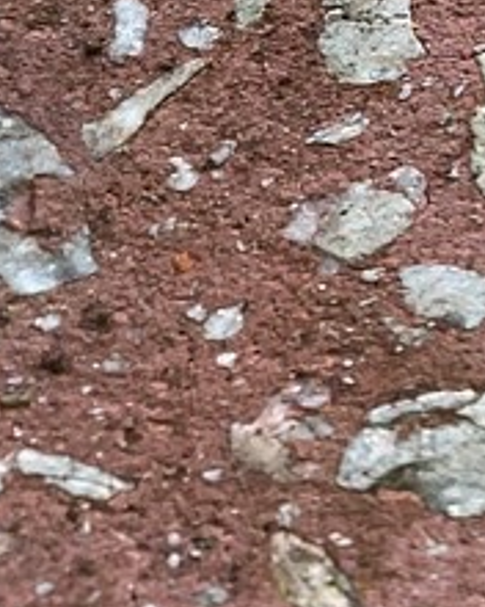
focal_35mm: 160
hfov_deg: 7.7
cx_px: -1221
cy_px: -312
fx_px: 2871
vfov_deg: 11.5
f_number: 1.8
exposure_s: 1/283
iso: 32
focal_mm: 4.25
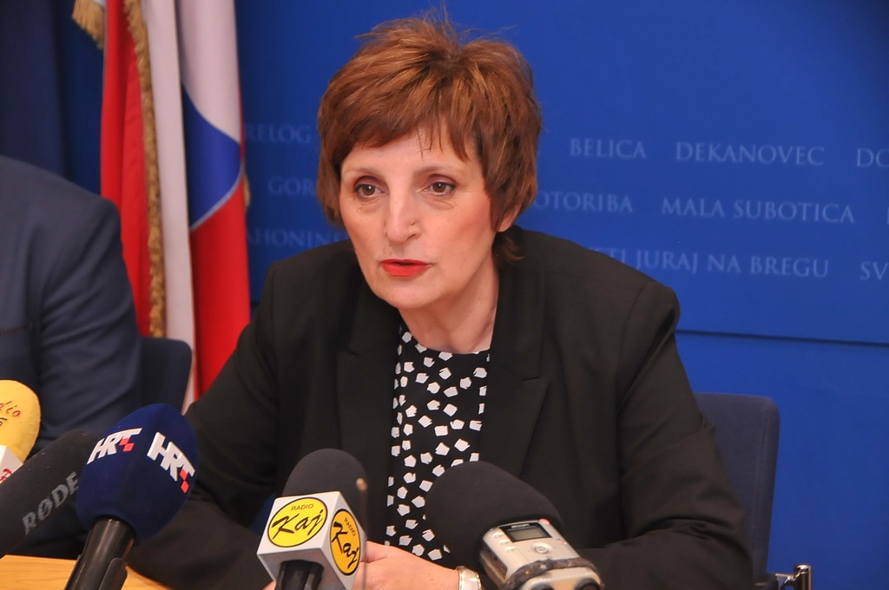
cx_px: 444
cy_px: 295
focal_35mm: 120
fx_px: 2960
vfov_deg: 11.4
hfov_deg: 17.1
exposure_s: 1/60
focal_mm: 80
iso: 800
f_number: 7.1
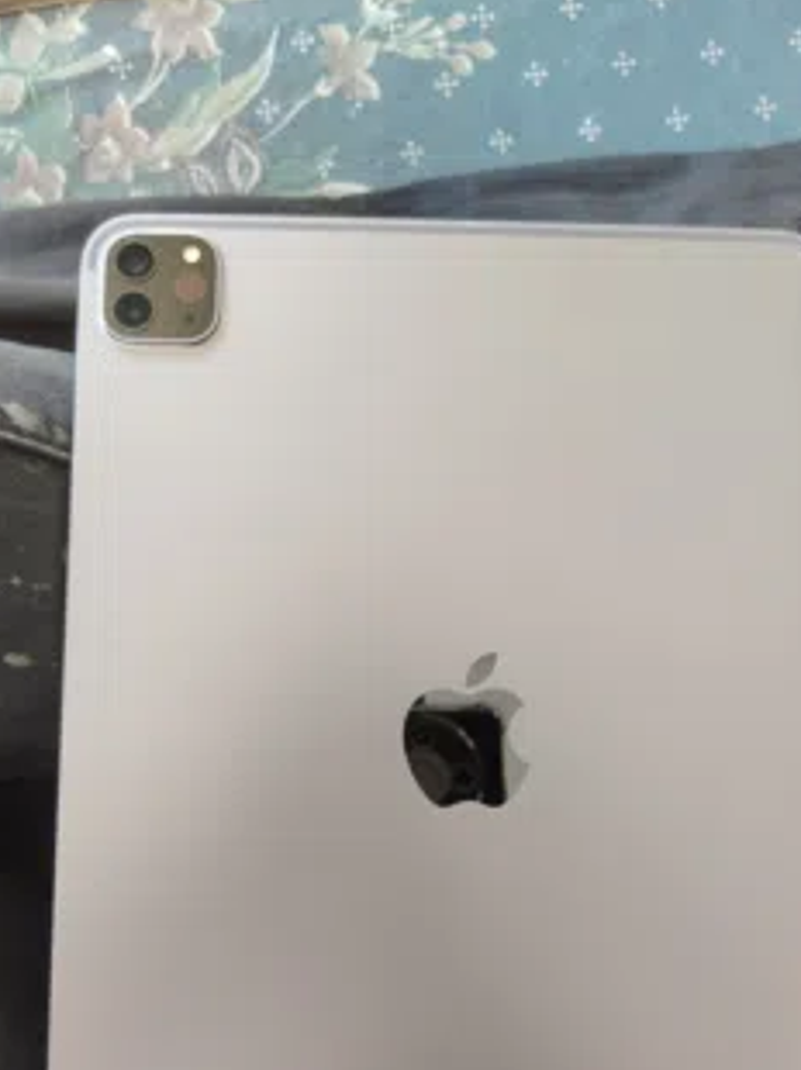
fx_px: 958
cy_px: 680
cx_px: 418
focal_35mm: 31
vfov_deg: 57.5
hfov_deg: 45.4
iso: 506
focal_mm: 5.25
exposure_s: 1/33.3
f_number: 1.75
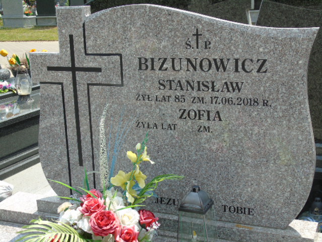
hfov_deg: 35.5
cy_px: 121
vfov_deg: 27.0
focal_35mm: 54
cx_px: 161
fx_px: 502
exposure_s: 1/320
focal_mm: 9.6
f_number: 4.3
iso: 80
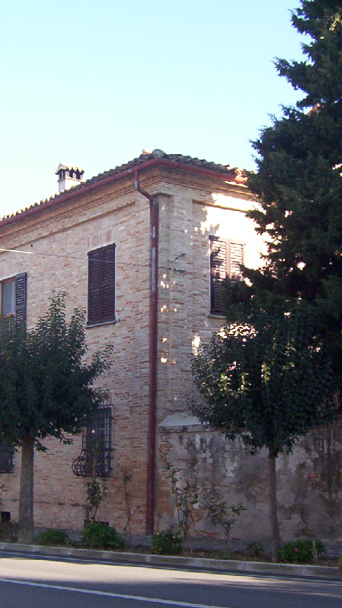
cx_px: 99
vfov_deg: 39.2
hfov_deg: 22.5
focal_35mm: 53
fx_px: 854
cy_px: 305
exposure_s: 1/497
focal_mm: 5.54
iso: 100
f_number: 2.76
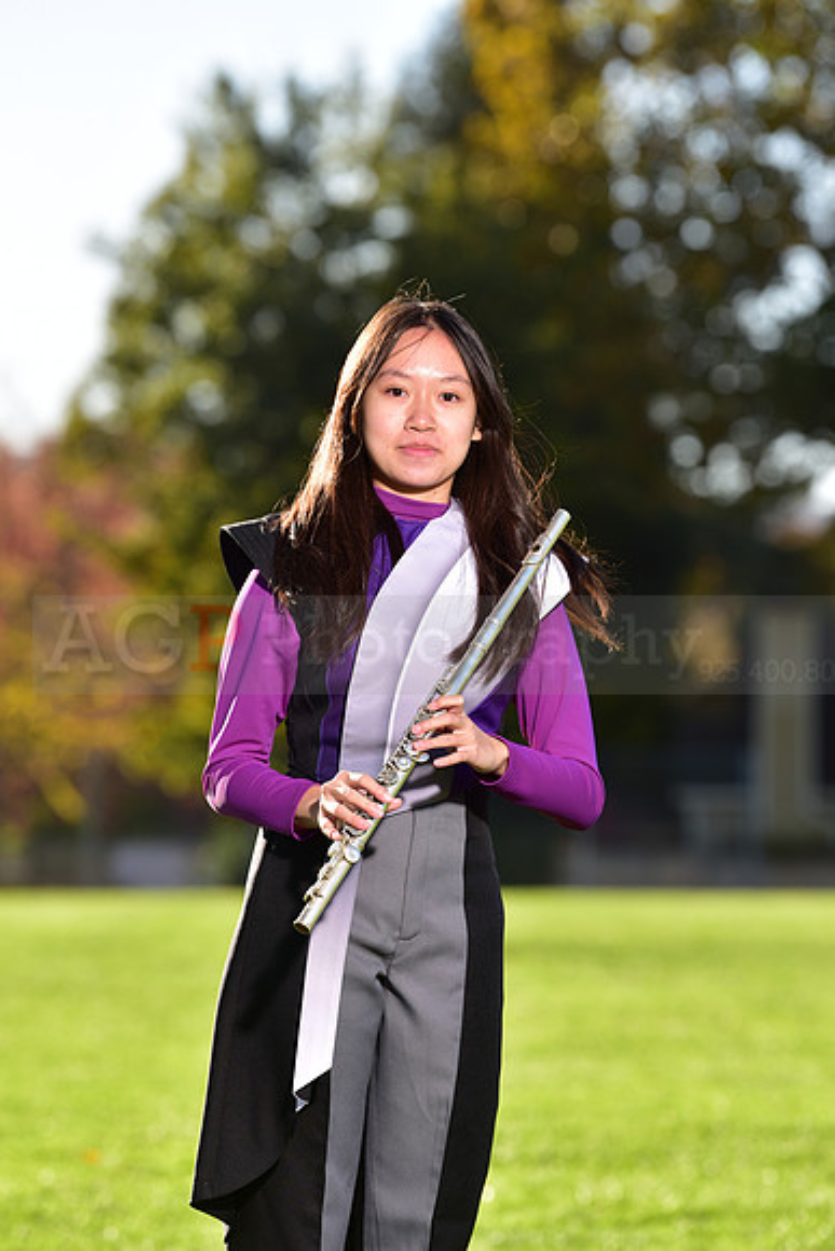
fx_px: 6954
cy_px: 626
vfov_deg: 10.3
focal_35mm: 200
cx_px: 418
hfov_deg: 6.9
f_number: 5
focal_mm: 200
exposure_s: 1/250
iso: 80
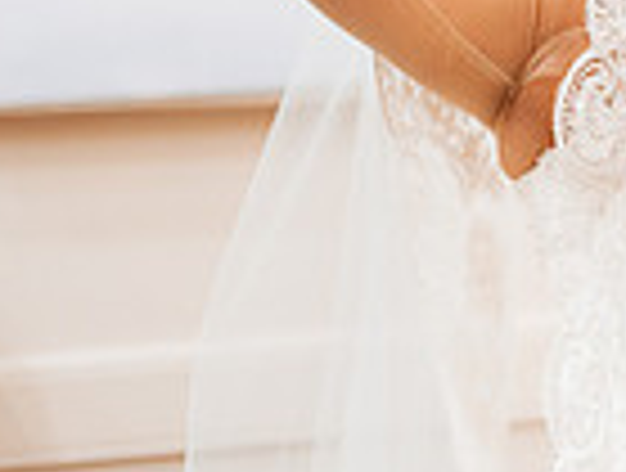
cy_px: -52
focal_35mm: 140
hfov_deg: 13.5
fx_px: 2538
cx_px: 824
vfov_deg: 10.5
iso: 1250
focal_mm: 35
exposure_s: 1/500
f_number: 1.8
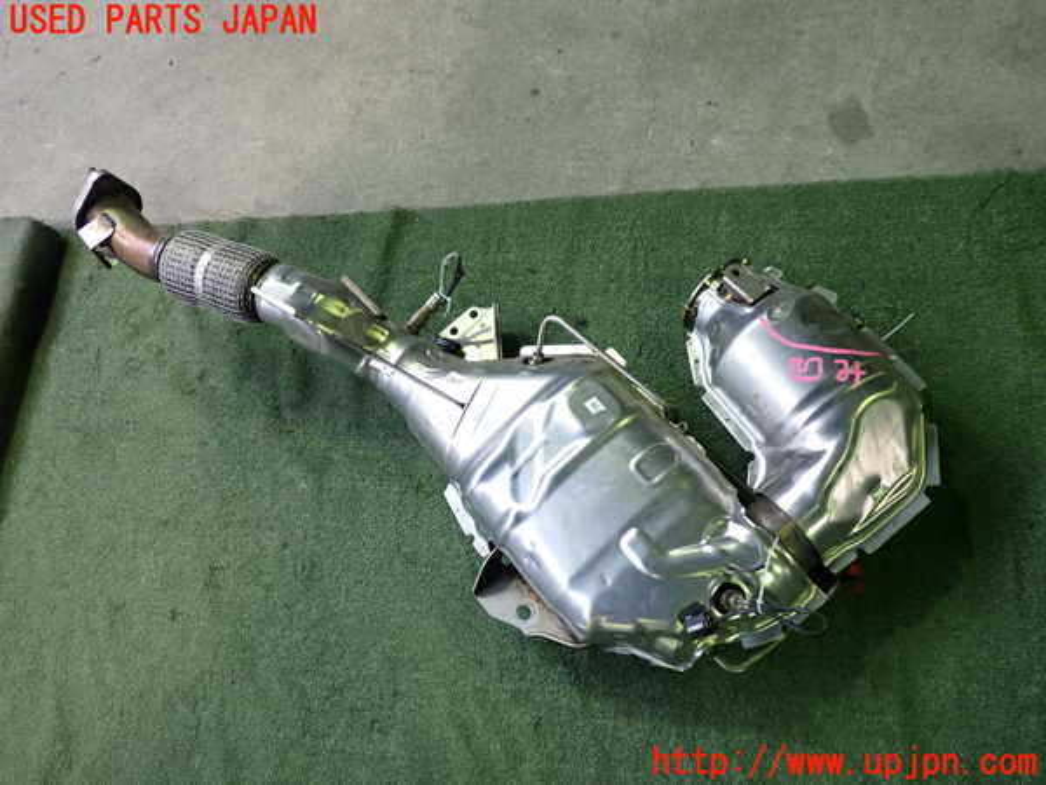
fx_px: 907
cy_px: 392
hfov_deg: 60.0
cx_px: 523
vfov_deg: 46.8
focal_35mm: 30
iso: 250
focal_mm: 5.4
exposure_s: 1/30
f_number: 2.3
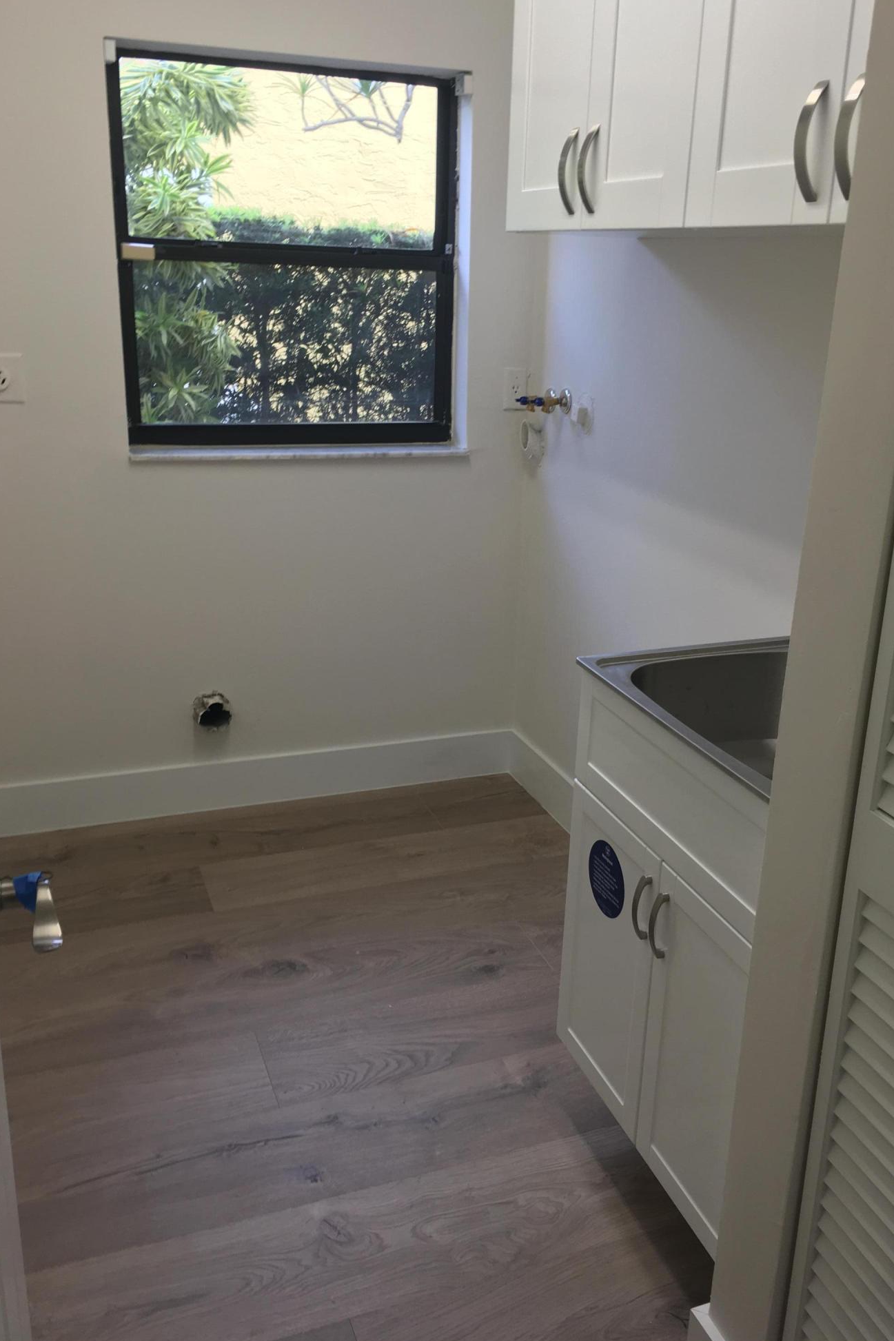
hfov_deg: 42.3
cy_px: 662
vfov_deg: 60.3
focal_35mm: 31
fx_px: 1155
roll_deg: -2.9
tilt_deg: -18.5
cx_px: 480
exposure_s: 1/40
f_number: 2.2
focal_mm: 4.15
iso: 32
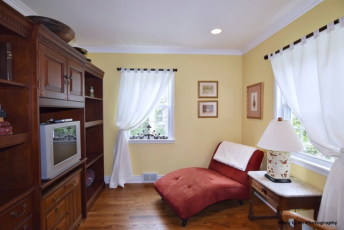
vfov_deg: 72.1
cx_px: 172
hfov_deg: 95.0
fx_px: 158
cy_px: 115
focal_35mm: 16
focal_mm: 11
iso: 500
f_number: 5.6
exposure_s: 1/125
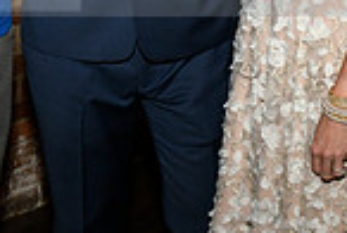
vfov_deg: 10.4
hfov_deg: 16.1
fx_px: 1227
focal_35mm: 127
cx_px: 159
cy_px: -137
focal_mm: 32
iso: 6400
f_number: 11
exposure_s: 1/60
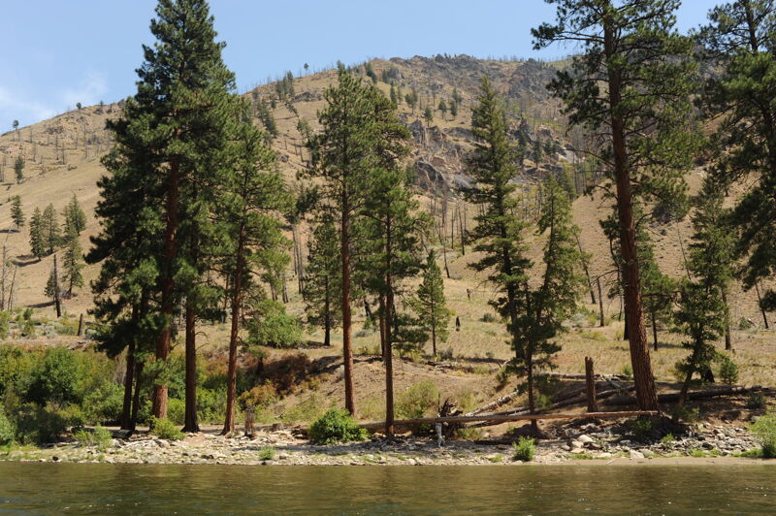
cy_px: 258
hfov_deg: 54.5
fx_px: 754
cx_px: 388
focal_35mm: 35
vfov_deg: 37.8
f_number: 9
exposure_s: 1/160
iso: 200
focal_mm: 35
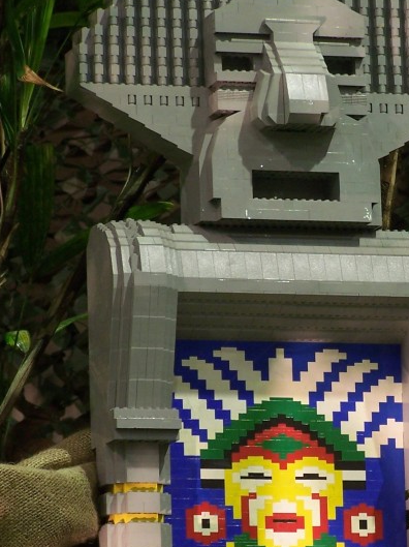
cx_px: 364
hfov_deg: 4.8
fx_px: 4858
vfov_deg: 6.4
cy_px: 404
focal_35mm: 308
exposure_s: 1/2
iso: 80
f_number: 3.2
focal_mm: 26.4
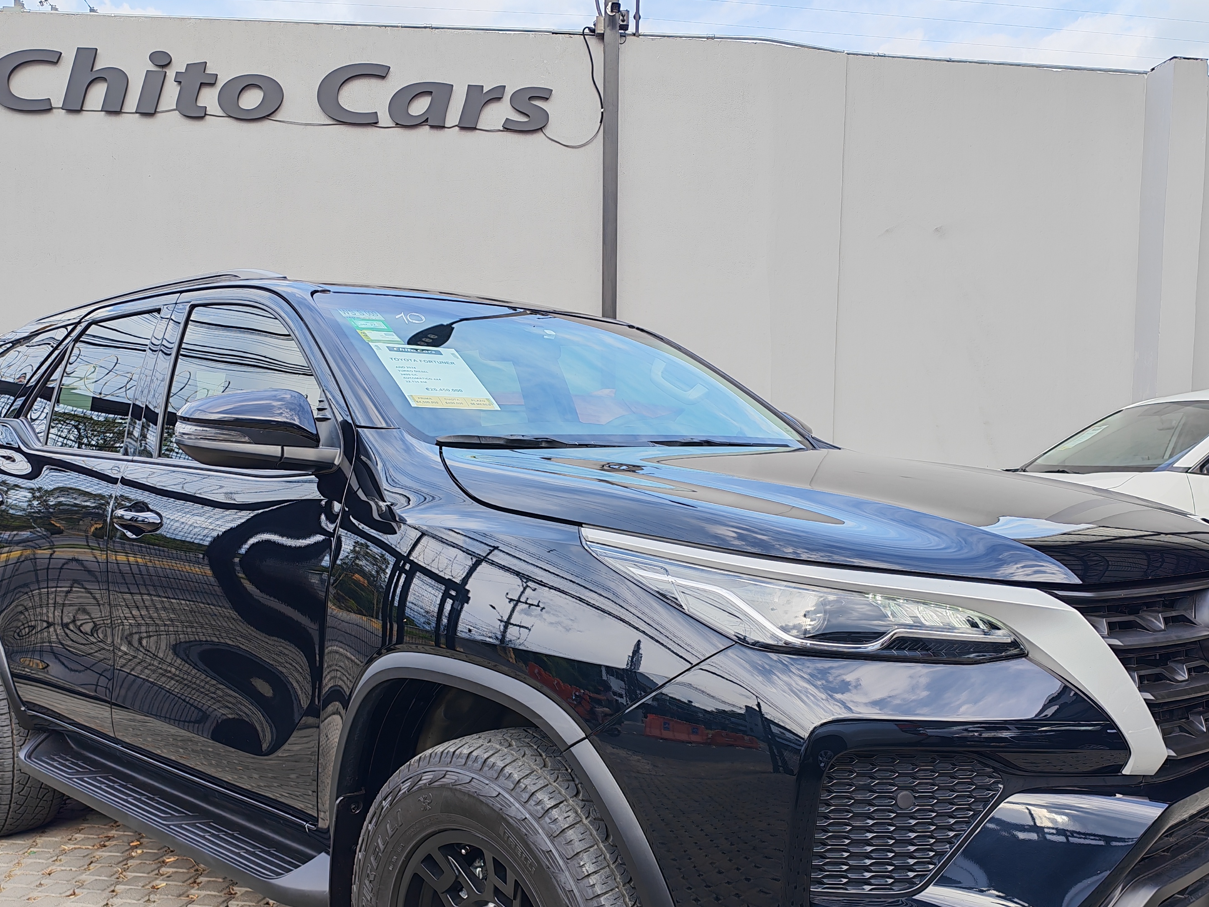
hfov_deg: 54.0
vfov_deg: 41.5
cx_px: 621
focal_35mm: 34
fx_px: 1187
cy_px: 571
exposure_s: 1/290
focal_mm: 6.12
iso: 50
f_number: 1.9
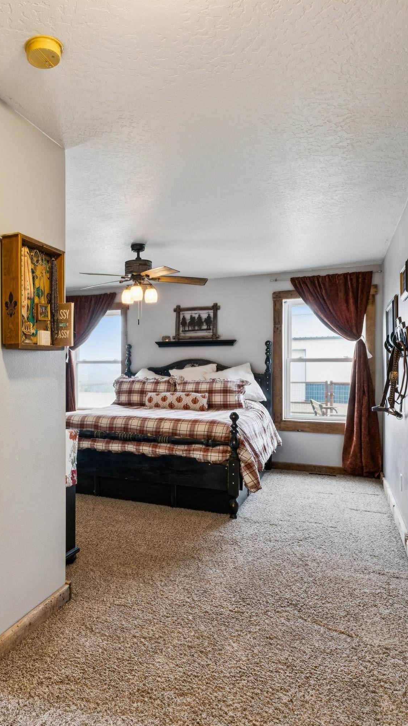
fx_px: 489
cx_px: 84
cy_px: 369
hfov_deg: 43.3
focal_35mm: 25
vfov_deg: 73.1
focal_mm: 15.9
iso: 400
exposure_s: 1/6
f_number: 13
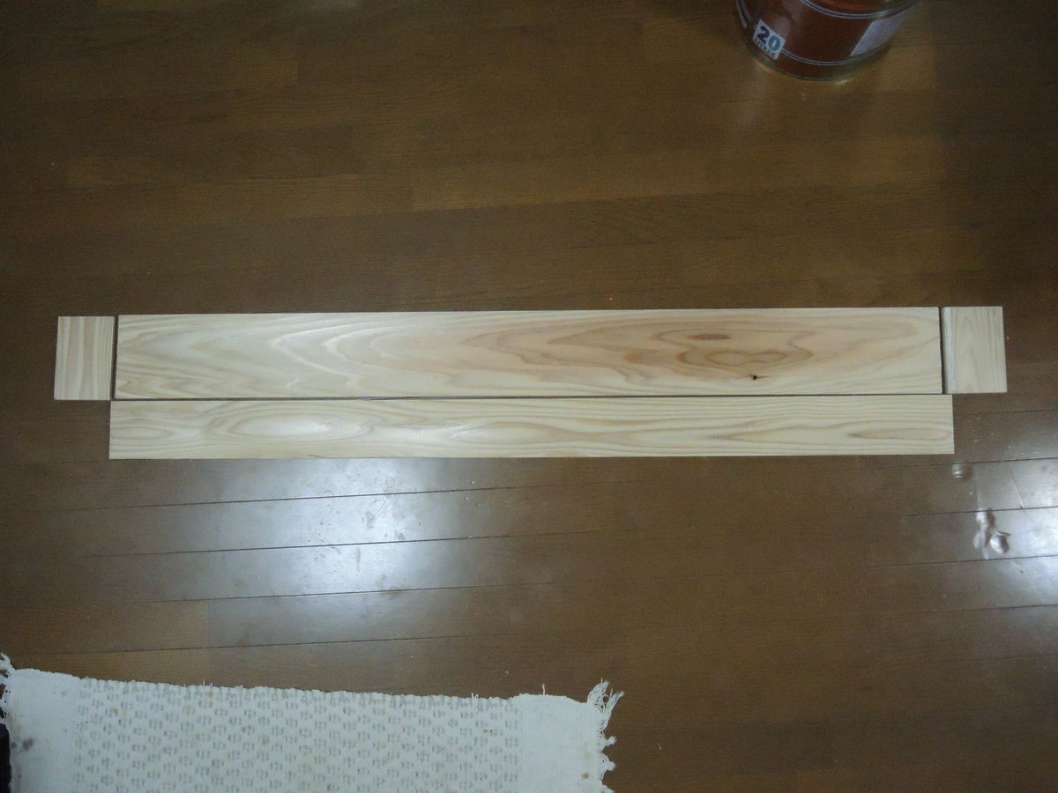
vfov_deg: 46.8
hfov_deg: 60.0
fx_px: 917
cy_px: 396
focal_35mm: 30
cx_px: 529
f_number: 2
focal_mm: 6.5
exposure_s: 1/320
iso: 3200
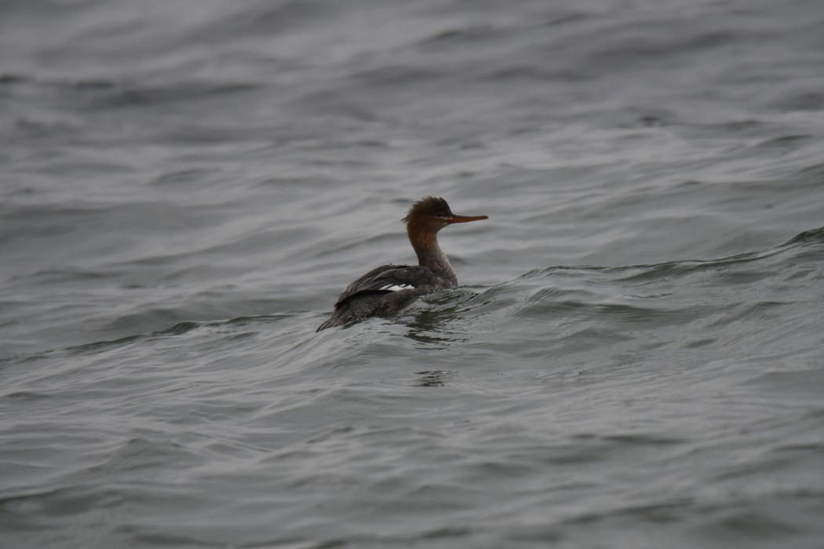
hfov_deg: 2.3
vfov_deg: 1.5
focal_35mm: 900
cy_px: 274
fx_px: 20598
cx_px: 412
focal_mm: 600
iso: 500
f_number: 6.3
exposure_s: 1/1000
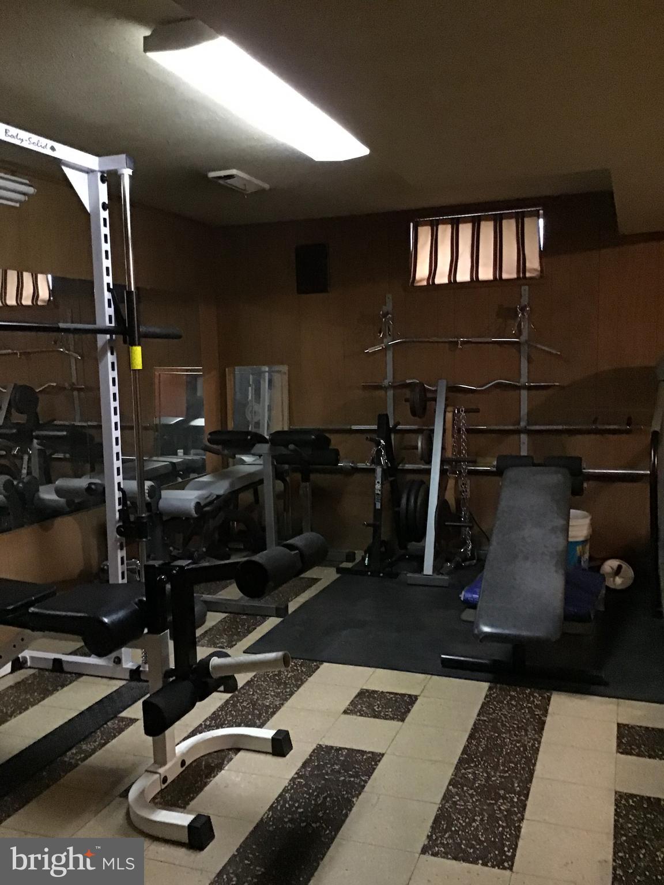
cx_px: 332
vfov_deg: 58.4
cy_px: 442
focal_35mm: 31
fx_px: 793
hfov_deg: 45.4
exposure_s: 1/17
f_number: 2.4
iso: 800
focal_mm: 3.3
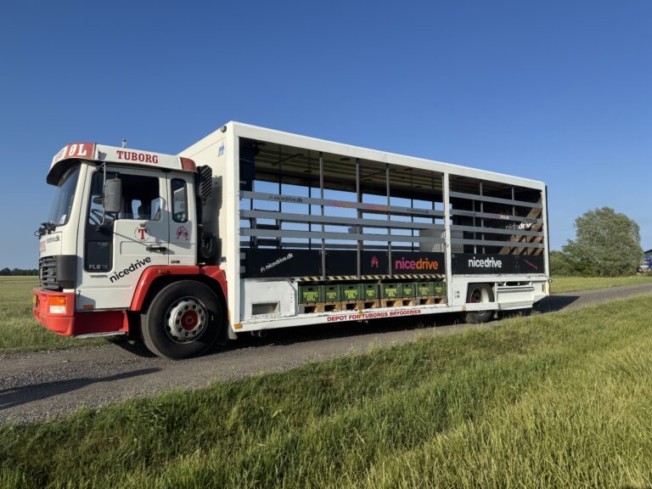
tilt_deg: +3.9
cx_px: 326
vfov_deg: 56.8
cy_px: 244
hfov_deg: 71.6
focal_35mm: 24
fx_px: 452
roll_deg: +1.0
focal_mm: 6.76
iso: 80
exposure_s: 1/4608
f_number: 1.78
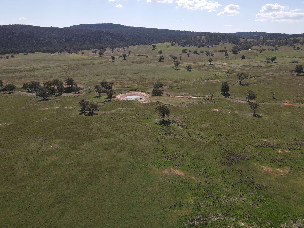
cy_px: 114
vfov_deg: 56.8
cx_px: 152
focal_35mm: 24
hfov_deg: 71.6
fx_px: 211
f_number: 2.8
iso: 100
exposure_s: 1/725
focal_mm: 4.5
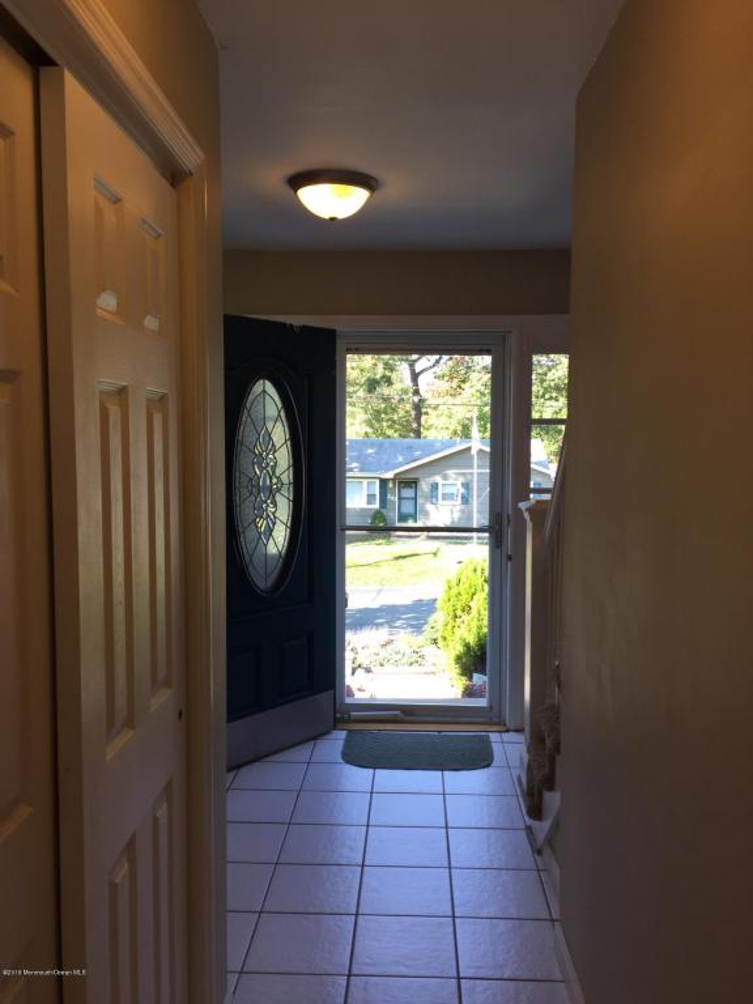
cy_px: 502
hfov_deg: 48.2
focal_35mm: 29
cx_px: 376
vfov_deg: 61.7
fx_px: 841
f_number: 2.2
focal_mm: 4.15
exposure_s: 1/120
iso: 32
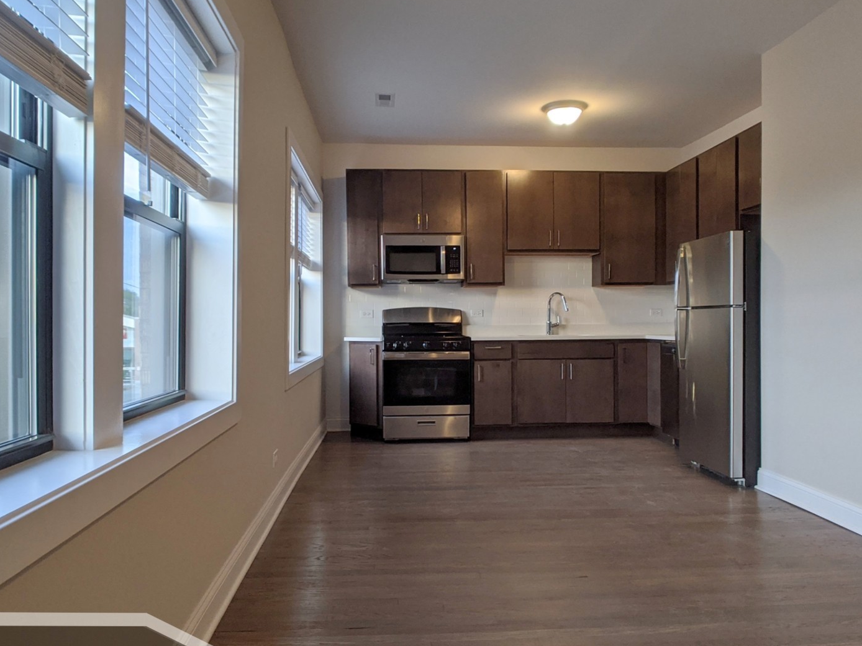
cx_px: 446
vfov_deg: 49.7
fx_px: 697
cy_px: 326
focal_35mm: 28
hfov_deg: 63.4
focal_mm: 4.44
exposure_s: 1/120
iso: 61
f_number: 1.8
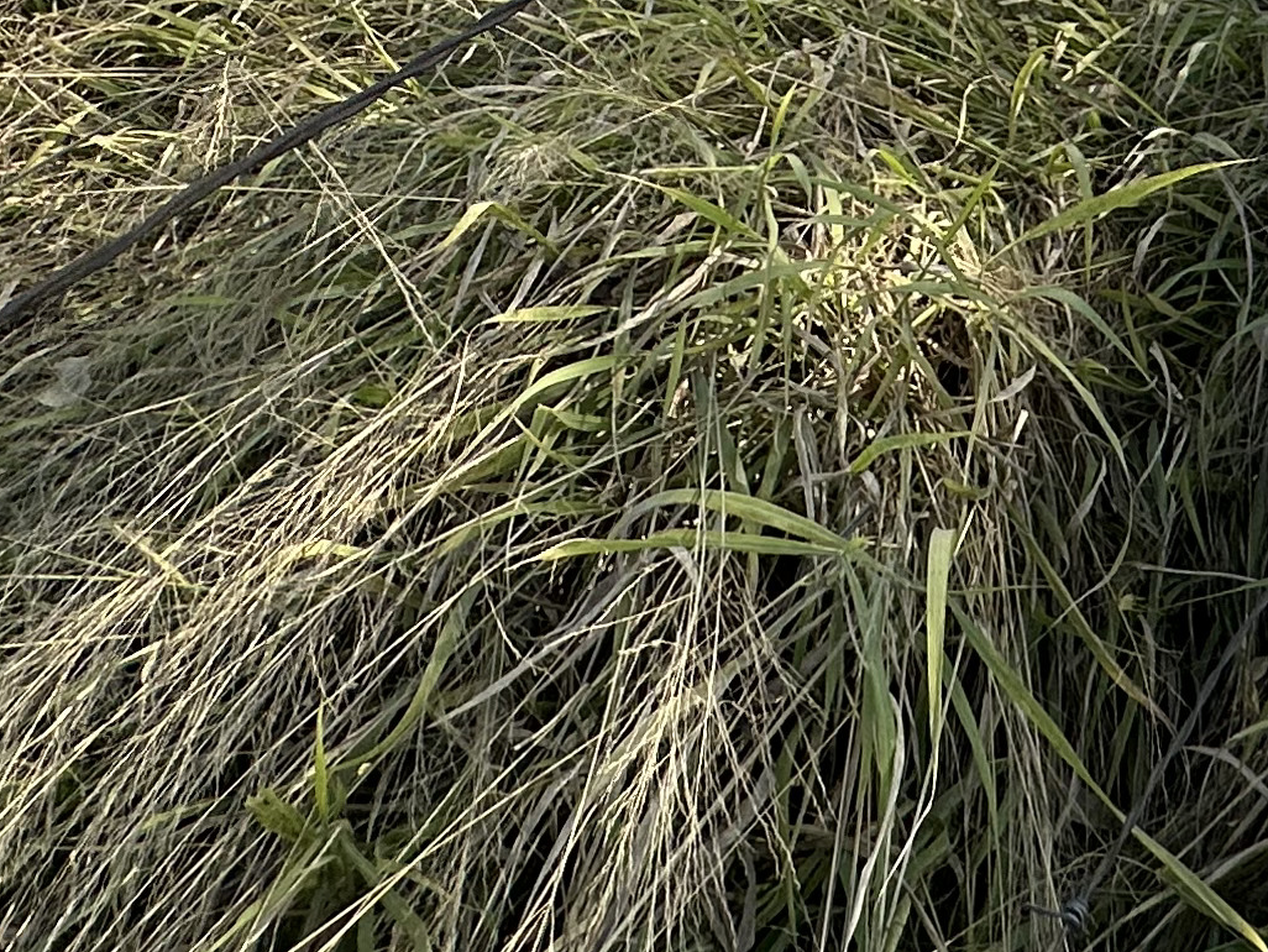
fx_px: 2015
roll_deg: +0.7
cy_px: -705
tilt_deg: -7.6
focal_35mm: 55
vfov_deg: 20.1
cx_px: 1141
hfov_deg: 33.1
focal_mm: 2.22
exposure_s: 1/1072
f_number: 2.2
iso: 40
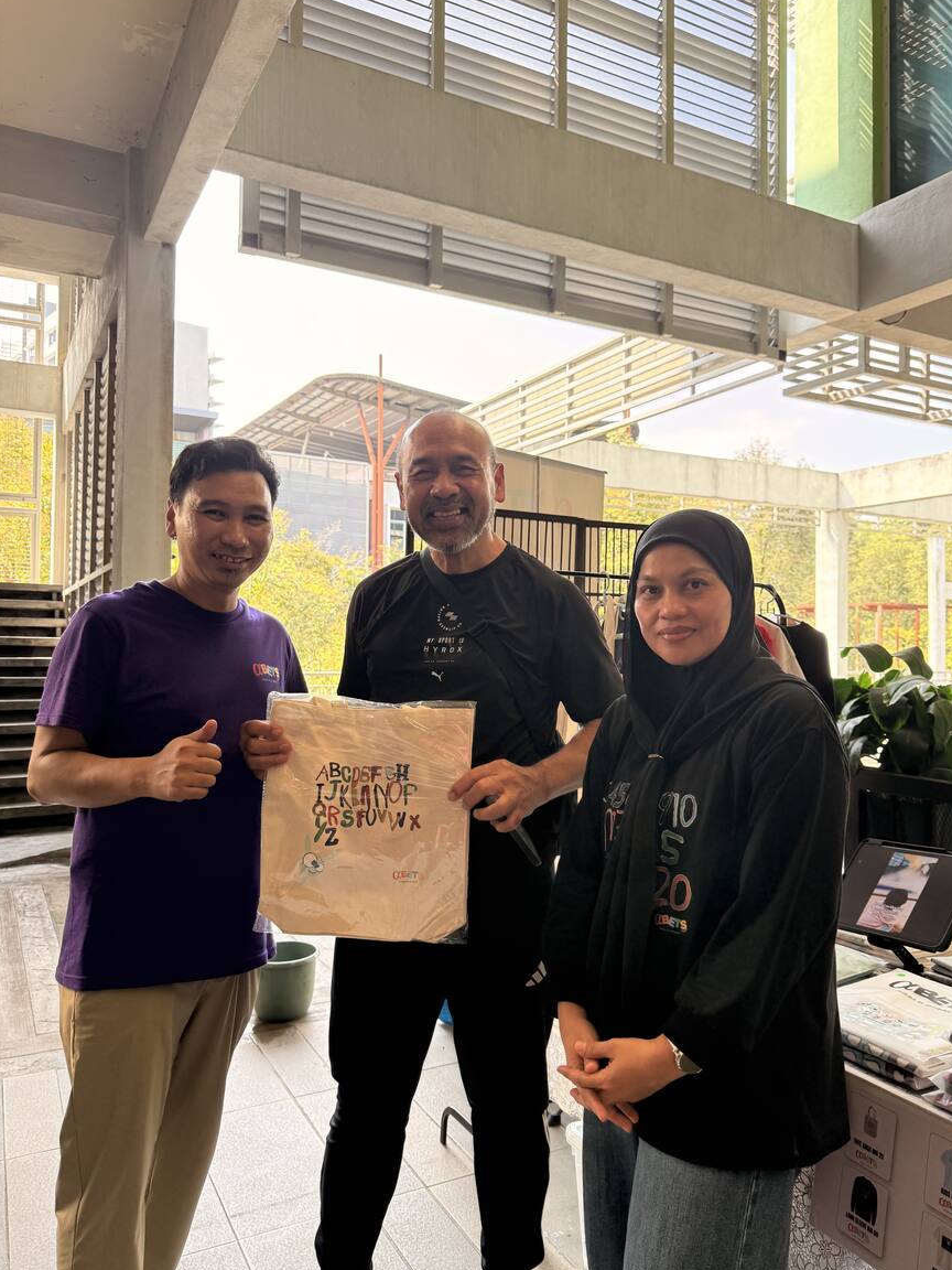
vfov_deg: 69.4
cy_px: 629
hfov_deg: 54.9
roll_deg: -1.3
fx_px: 917
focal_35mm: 25
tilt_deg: +2.3
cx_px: 491
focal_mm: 6.76
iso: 100
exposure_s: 1/276
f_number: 1.78
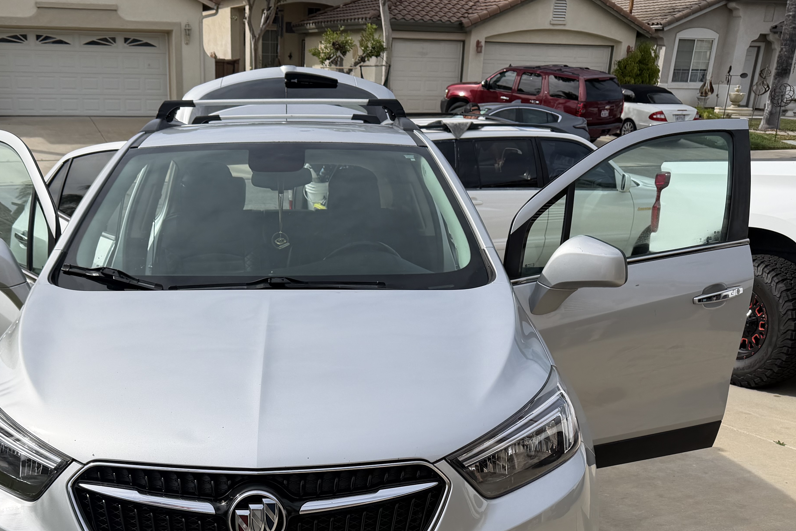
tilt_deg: -22.9
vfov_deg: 33.1
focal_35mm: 39
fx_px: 862
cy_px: 435
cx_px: 304
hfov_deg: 49.1
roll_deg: -1.4
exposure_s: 1/5319
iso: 80
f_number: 1.78
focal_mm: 6.76
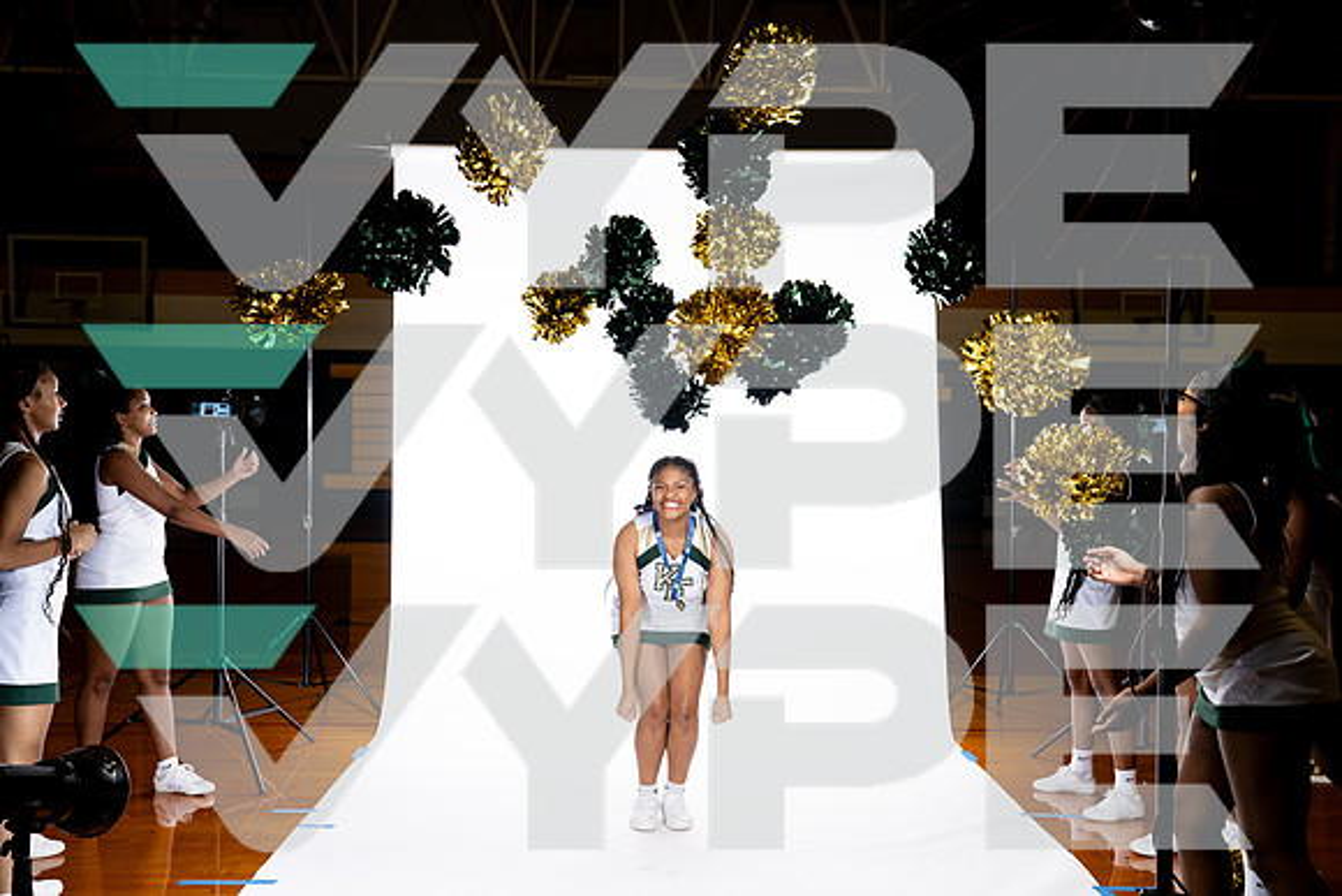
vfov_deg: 30.8
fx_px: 1624
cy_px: 452
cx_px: 665
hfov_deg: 44.9
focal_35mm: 44
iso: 400
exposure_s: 1/250
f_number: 8
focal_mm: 41
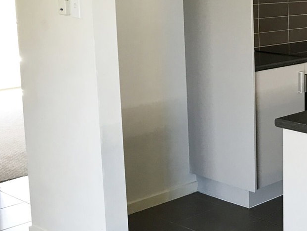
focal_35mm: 72
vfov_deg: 20.3
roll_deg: +0.0
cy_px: 64
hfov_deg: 24.2
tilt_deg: -8.6
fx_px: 639
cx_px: 380
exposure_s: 1/20
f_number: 1.8
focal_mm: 3.99
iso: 32
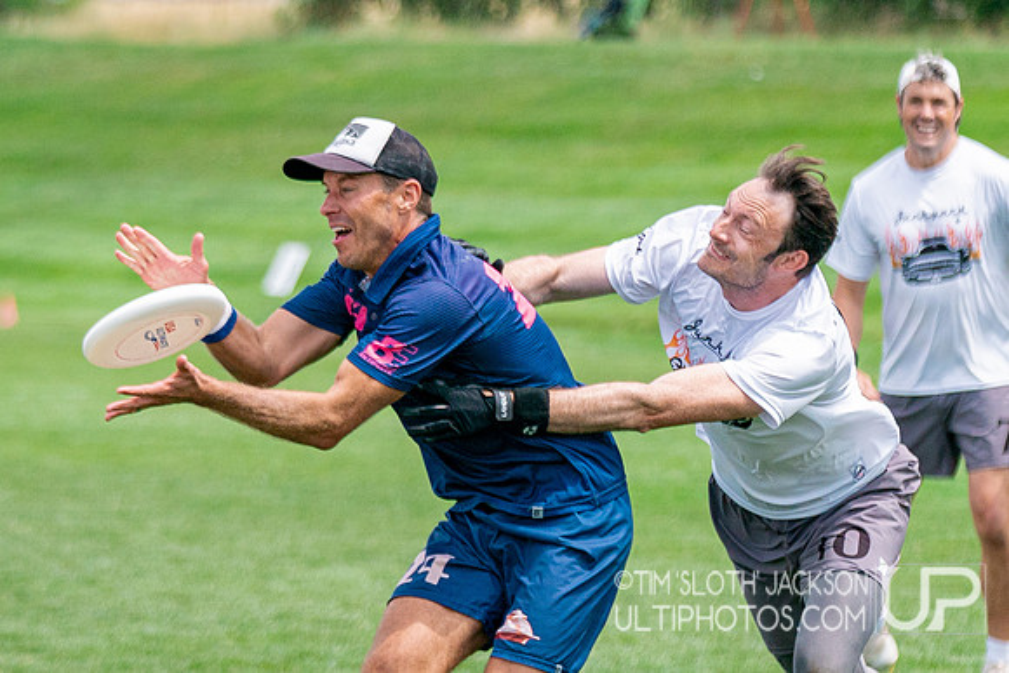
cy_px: 561
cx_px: 300
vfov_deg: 4.6
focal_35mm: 301
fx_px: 8438
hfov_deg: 6.8
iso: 500
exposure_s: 1/8000
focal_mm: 114
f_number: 2.8
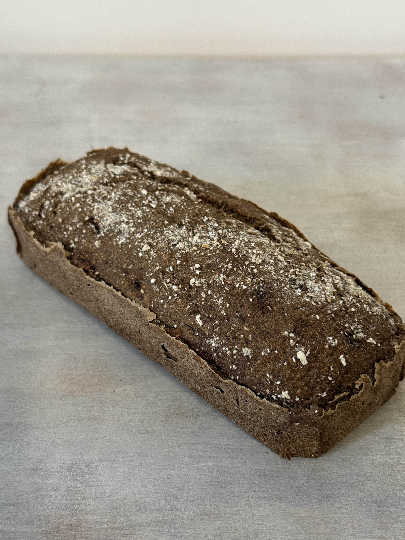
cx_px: 213
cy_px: 277
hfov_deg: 27.0
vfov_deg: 35.5
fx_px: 842
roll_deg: +1.4
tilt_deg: -37.9
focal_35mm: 54
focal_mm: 6.76
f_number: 1.78
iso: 250
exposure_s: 1/55
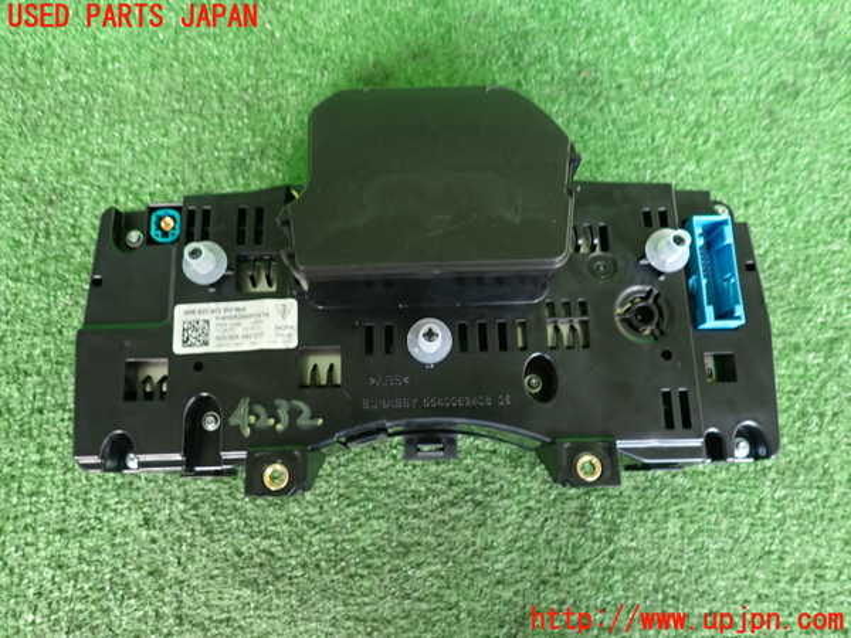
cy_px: 319
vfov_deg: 54.9
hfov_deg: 69.4
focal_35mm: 25
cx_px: 426
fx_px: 615
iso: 200
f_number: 2
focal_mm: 4.5
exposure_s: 1/30
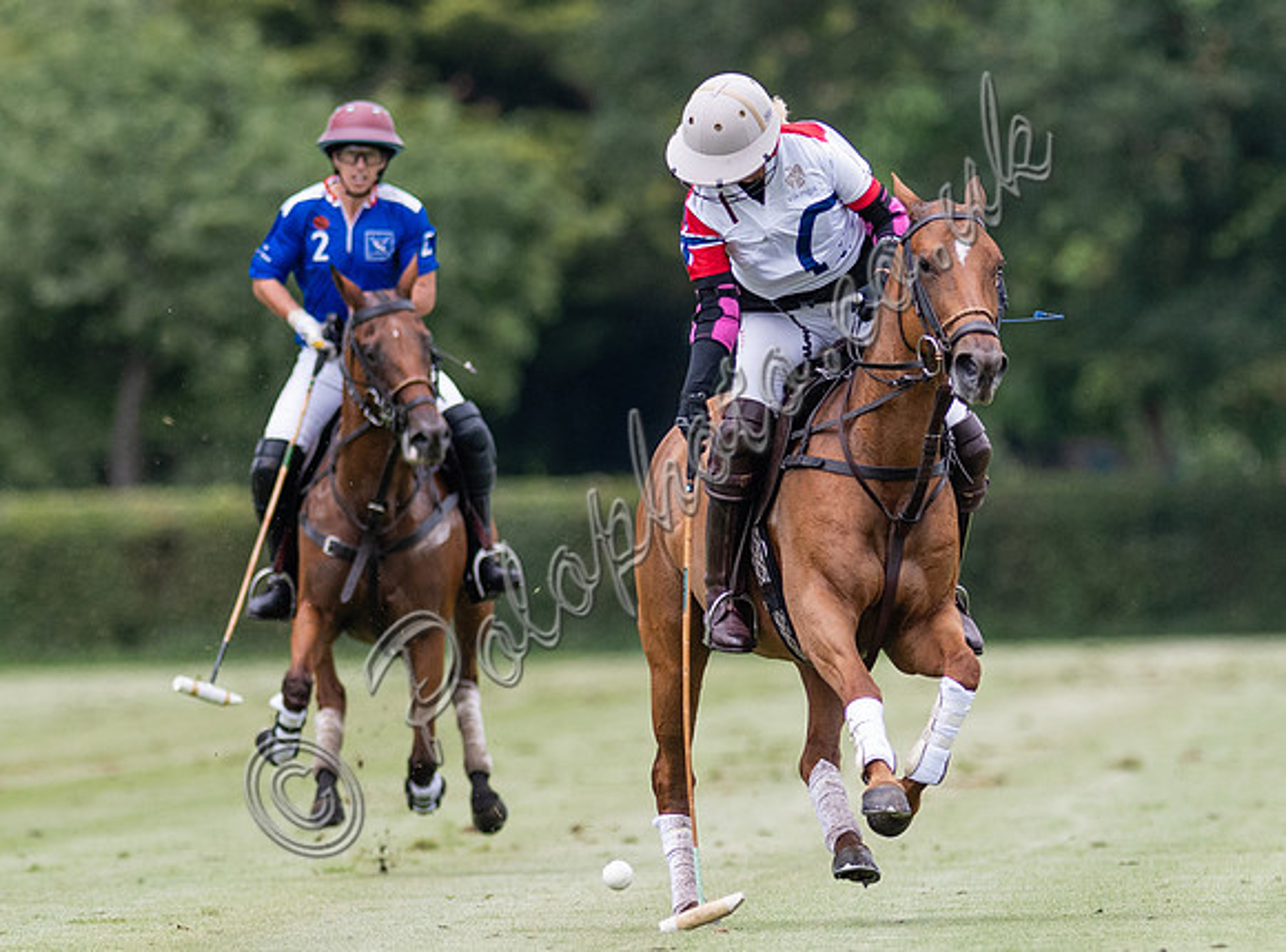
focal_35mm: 906
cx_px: 799
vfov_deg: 1.6
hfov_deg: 2.2
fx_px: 33475
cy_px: 456
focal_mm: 300
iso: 320
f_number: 2.8
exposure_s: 1/2500
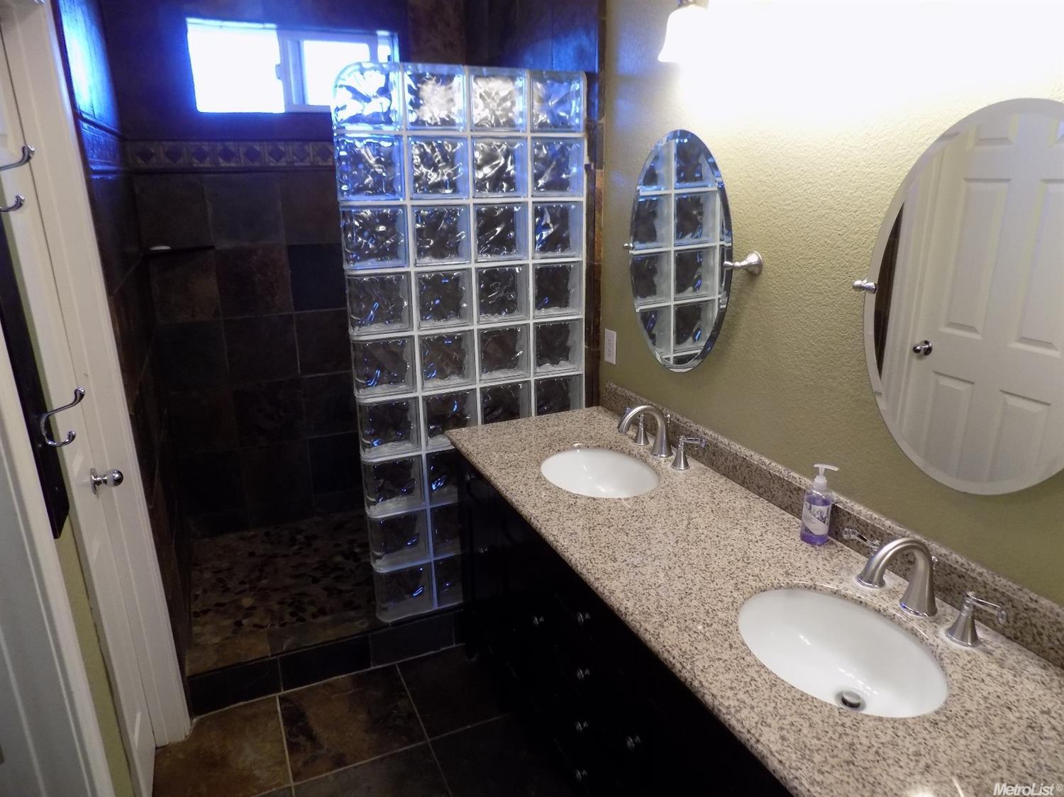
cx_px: 532
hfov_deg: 73.9
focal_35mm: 23
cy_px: 398
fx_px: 707
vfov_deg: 58.9
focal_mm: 4
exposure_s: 1/30
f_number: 3.1
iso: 200
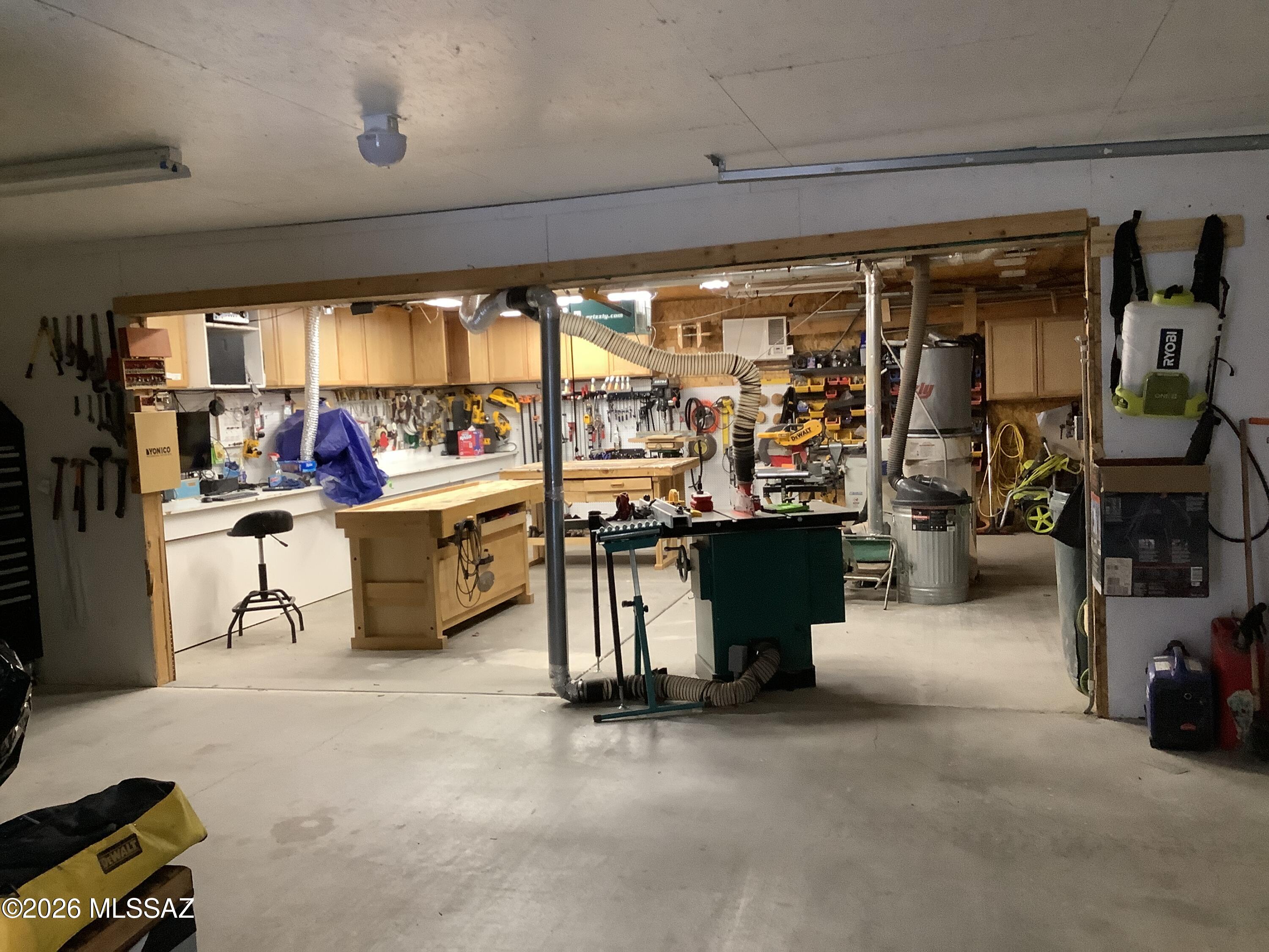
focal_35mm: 31
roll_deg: +2.4
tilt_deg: -5.2
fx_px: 1136
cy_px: 476
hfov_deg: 58.4
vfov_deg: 45.4
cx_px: 634
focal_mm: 3.3
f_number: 2.4
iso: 320
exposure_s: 1/60
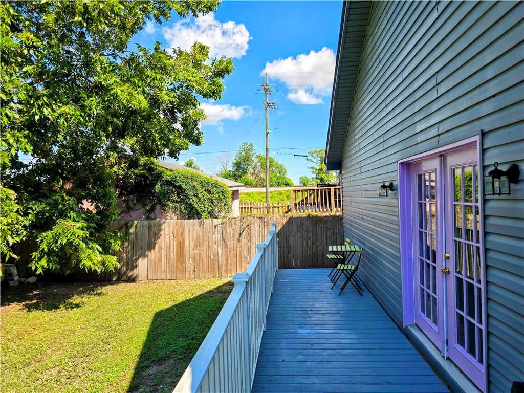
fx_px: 348
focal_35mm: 23
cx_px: 262
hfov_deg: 73.9
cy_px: 196
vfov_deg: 58.9
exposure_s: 1/432
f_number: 1.7
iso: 12
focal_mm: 6.3
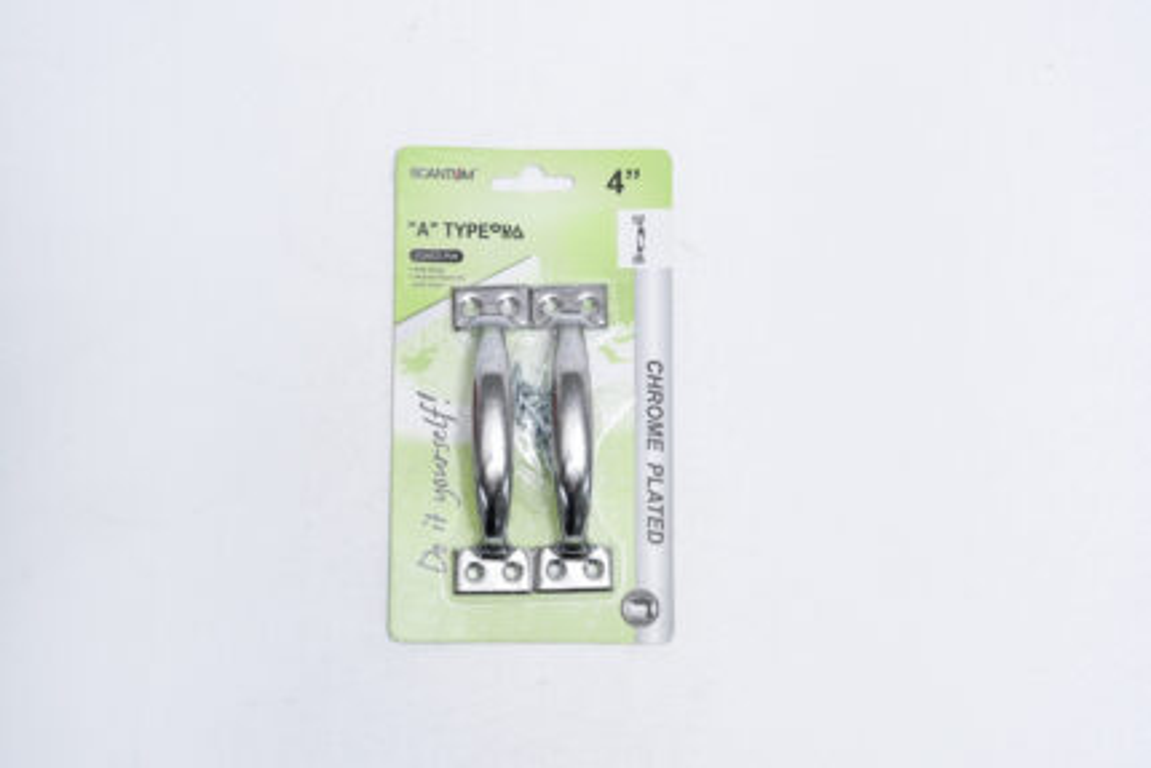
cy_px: 384
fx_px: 2239
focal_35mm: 70
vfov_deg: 19.5
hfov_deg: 28.8
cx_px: 576
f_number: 9
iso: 3200
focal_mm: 70
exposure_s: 1/200
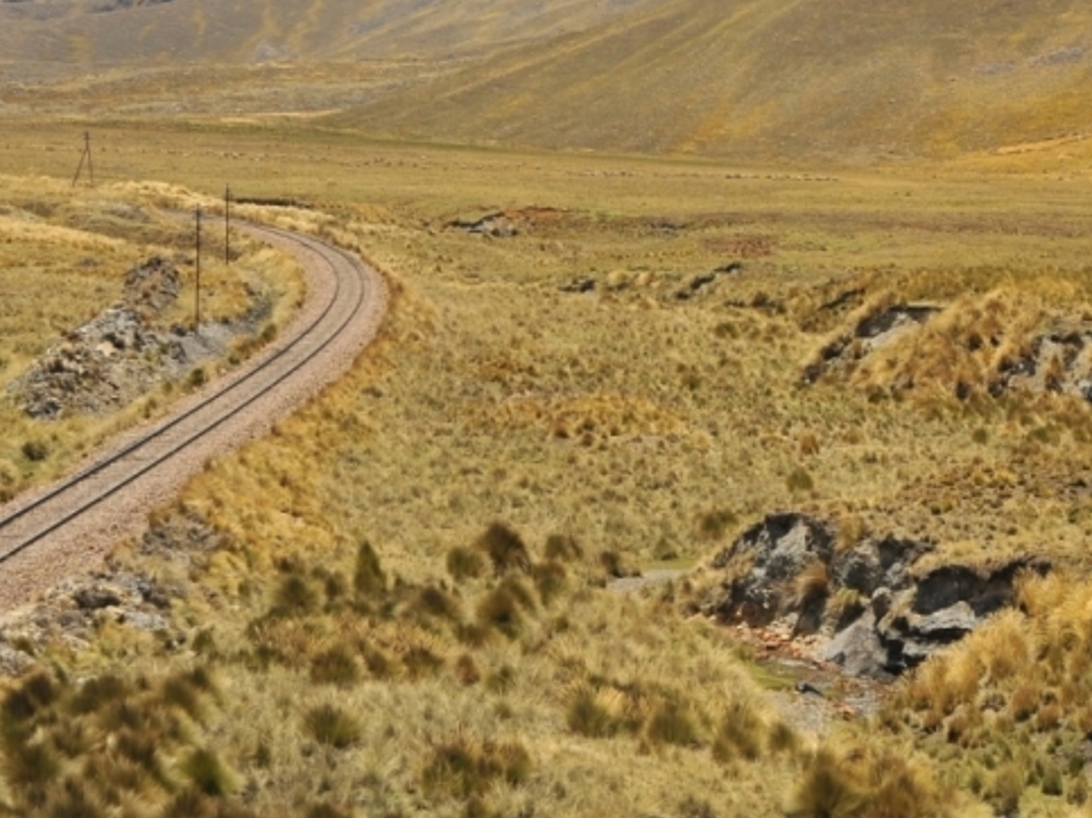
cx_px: 631
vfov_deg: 12.6
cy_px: 52
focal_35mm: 116
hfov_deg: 17.0
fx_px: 3658
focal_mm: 38
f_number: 8
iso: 200
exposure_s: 1/250
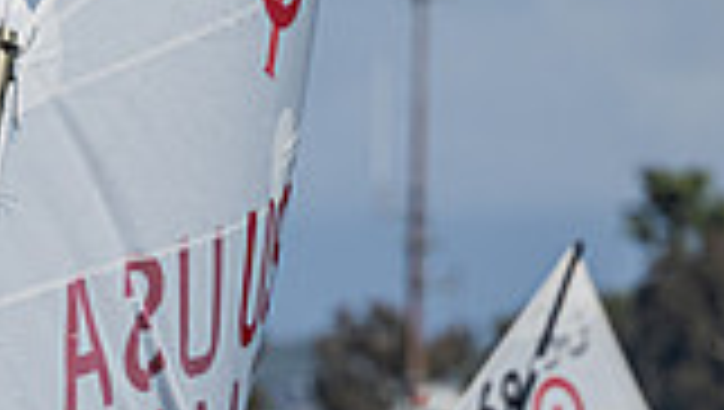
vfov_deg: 0.7
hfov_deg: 1.3
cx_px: -657
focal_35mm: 1724
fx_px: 33135
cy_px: 962
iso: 320
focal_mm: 400
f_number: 9
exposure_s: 1/1250
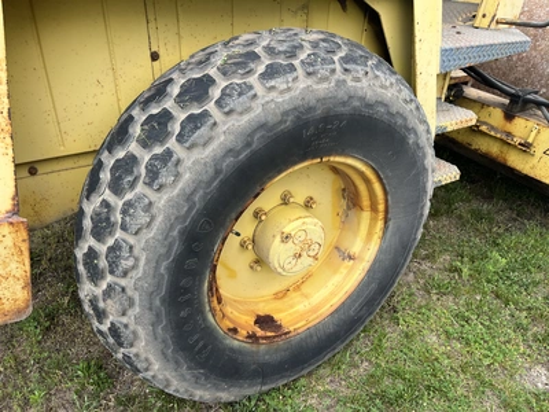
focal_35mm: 26
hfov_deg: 67.3
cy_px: 206
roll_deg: -10.0
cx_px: 274
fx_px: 412
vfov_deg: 53.1
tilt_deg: -42.0
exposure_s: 1/571
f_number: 1.6
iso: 50
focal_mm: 5.1
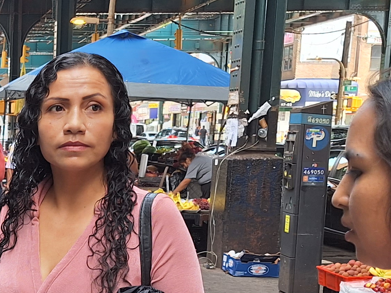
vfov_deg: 17.2
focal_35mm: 83
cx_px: -96
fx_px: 937
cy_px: 327
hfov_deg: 21.6
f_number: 1.8
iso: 40
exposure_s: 1/120
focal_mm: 5.54
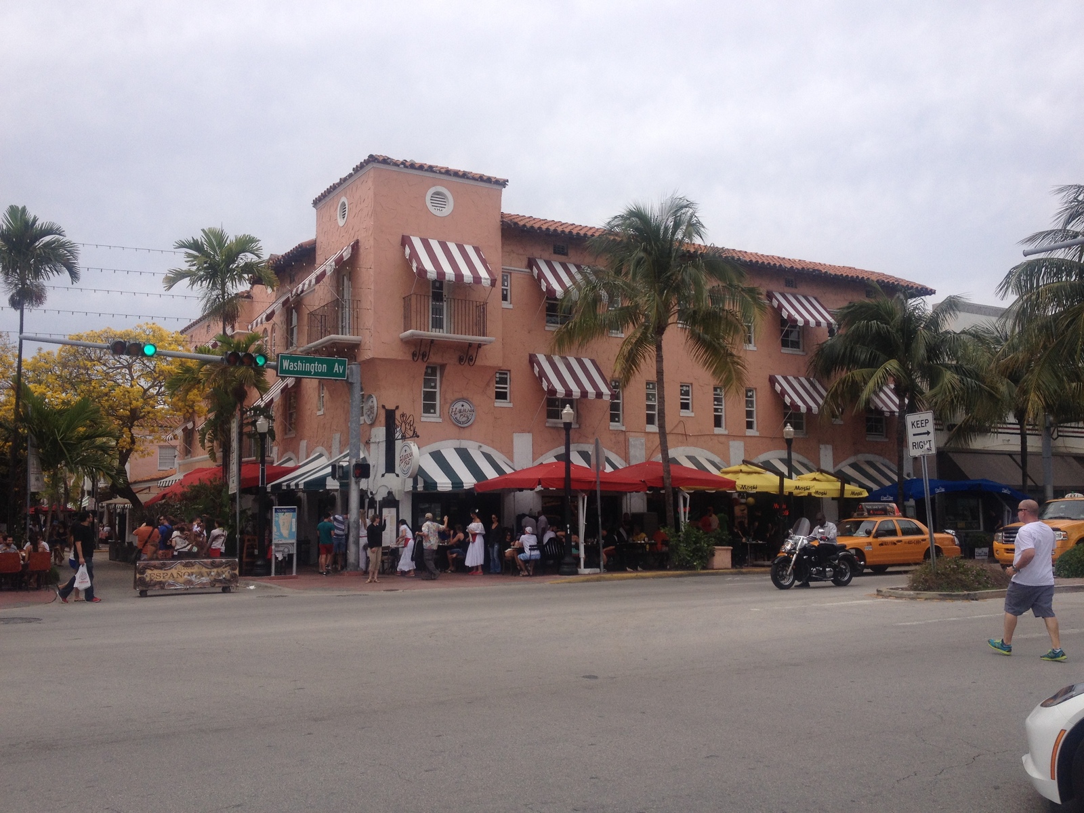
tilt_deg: +3.8
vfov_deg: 40.7
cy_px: 406
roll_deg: +0.7
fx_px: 1096
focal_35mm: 35
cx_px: 542
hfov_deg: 52.6
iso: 50
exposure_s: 1/2208
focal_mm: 4.28
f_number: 2.4
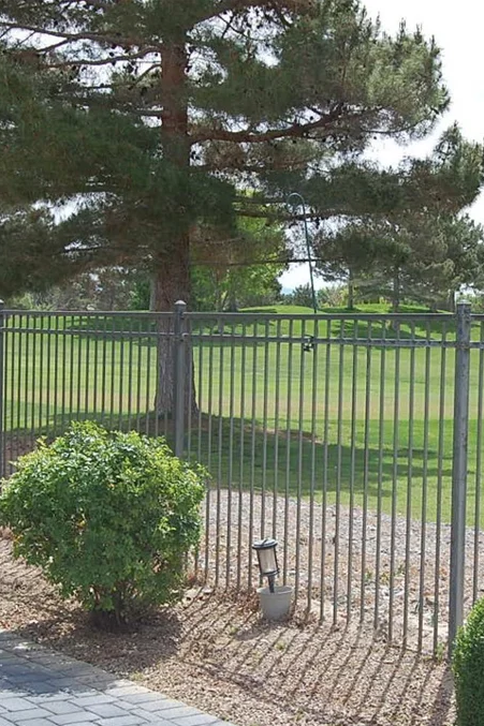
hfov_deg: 19.9
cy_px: 364
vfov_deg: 29.7
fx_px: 1372
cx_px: 325
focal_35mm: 68
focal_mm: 30
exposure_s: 1/320
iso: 200
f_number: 9
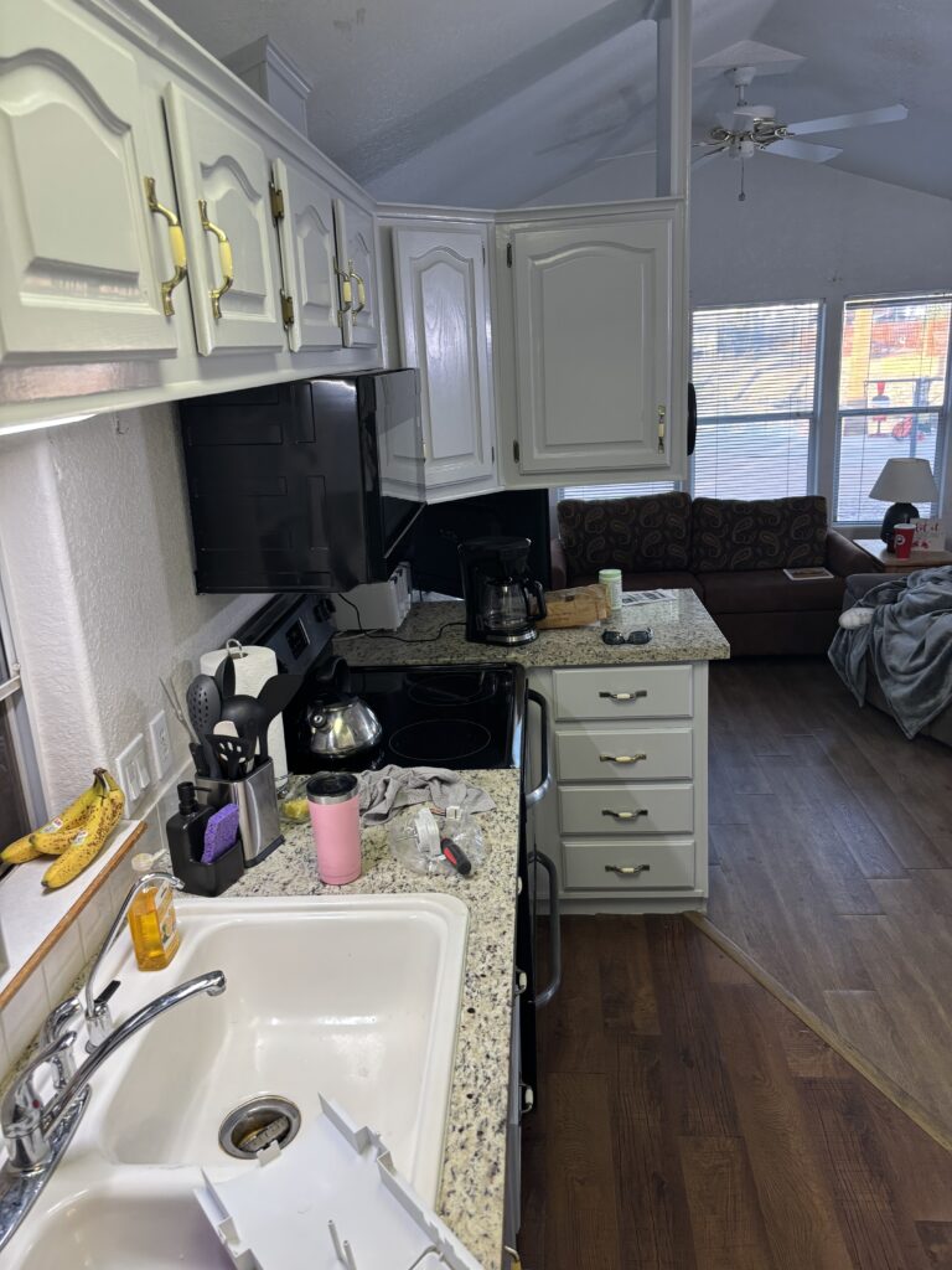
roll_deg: +3.2
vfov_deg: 67.3
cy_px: 635
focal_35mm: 26
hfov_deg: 53.1
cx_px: 476
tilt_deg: -13.7
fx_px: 953
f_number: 1.6
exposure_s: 1/120
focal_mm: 5.96
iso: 125
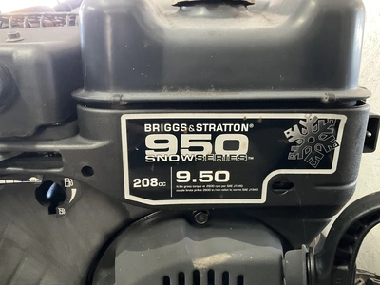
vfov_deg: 48.2
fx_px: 318
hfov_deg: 61.7
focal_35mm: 29
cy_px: 142
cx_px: 190
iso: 500
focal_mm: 3
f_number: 1.8
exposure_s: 1/30
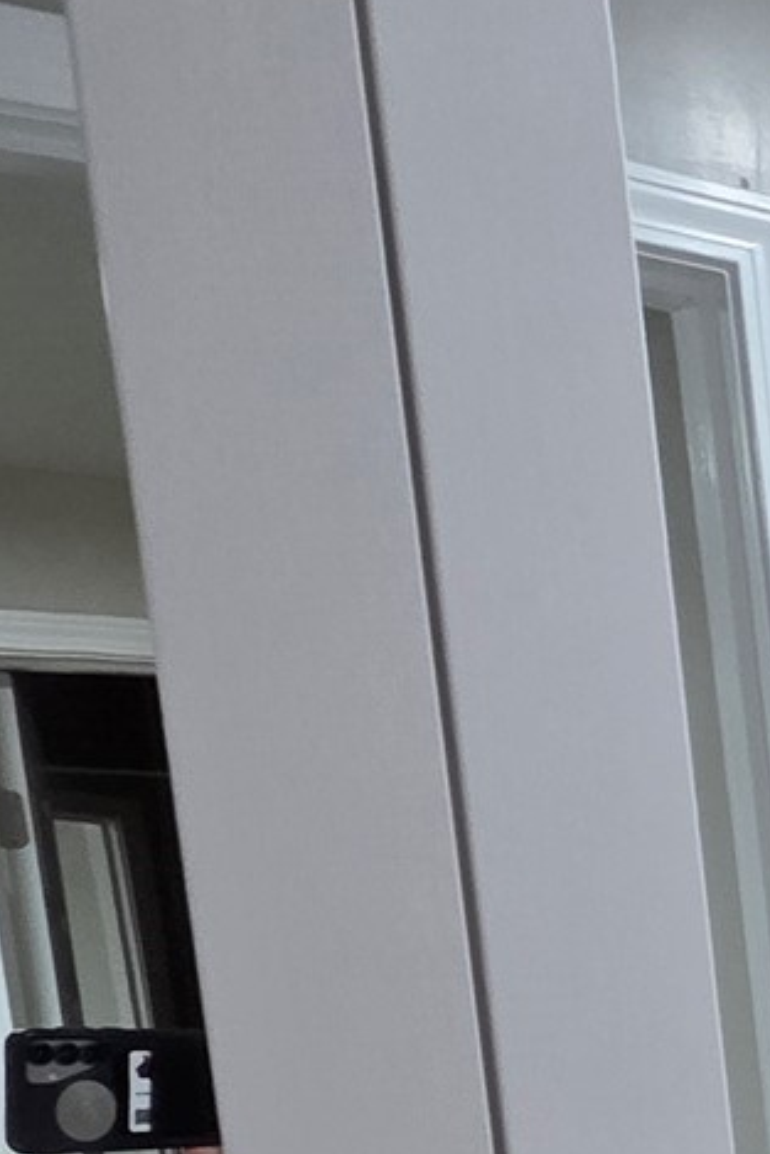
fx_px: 1891
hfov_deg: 15.4
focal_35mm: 59
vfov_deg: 30.0
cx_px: 1749
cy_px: 1304
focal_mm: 2.2
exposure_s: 1/60
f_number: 2.2
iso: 200
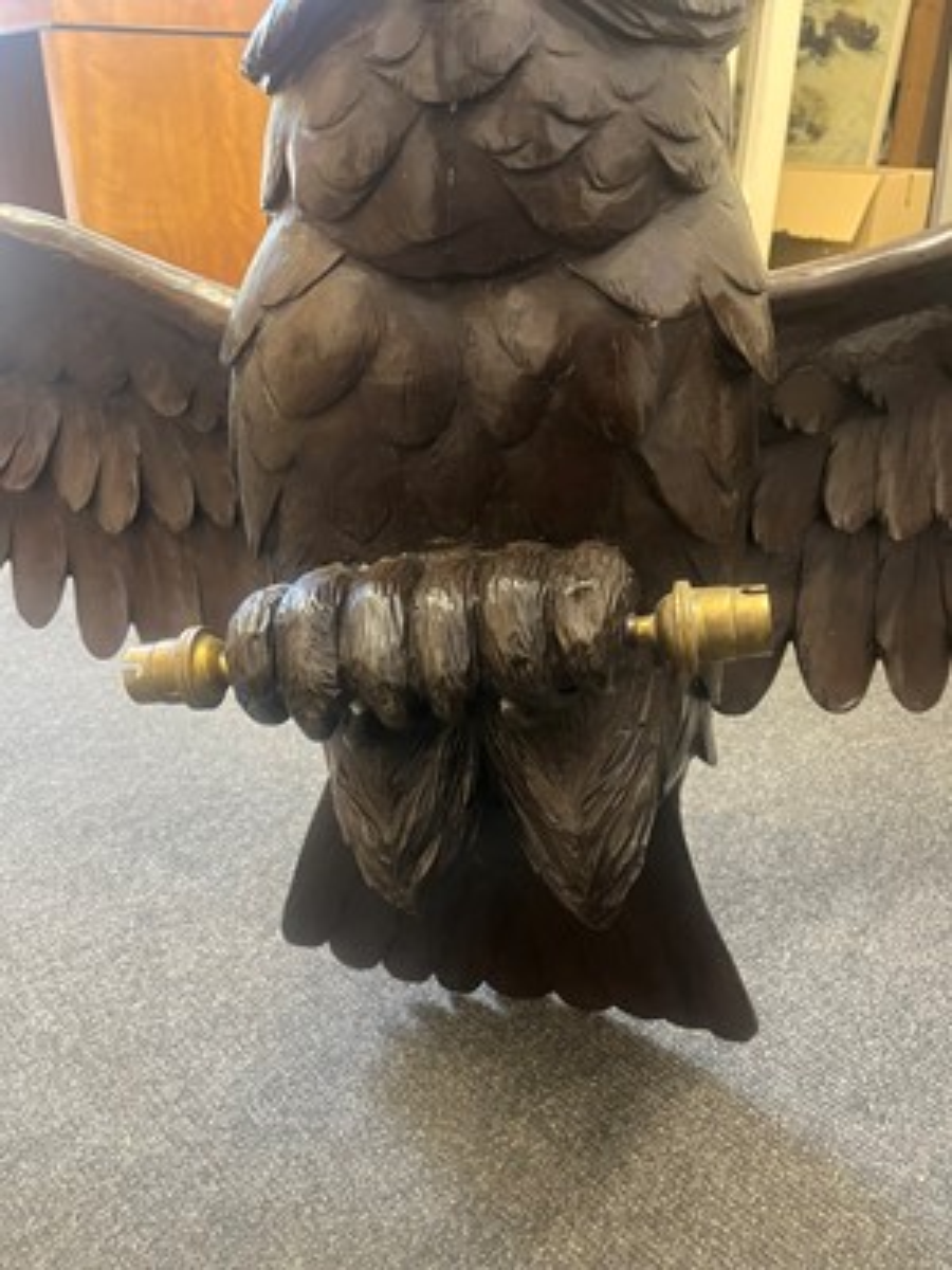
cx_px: 476
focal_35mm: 26
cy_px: 635
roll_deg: -1.1
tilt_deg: -27.3
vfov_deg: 67.3
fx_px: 953
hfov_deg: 53.1
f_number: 1.6
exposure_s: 1/50
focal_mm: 5.1
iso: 320
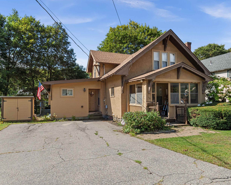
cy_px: 96
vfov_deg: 65.5
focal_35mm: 21
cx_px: 109
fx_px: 144
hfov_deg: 77.6
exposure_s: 1/160
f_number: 11
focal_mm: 12
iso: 200
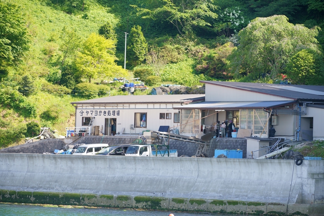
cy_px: 108
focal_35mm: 190
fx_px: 1710
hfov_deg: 10.8
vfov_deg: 7.2
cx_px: 162
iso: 400
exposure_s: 1/500
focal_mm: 190
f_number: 8
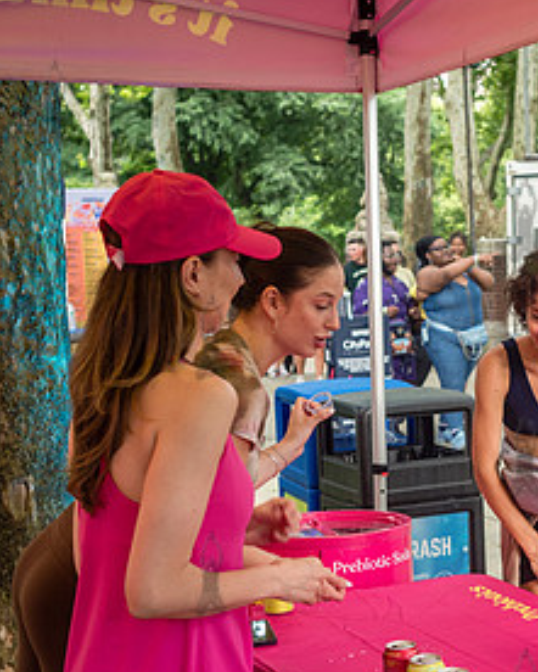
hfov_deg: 21.5
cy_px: 454
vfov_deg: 27.3
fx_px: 1373
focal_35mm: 69
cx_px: 523
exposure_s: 1/100
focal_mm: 35
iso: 400
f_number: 4
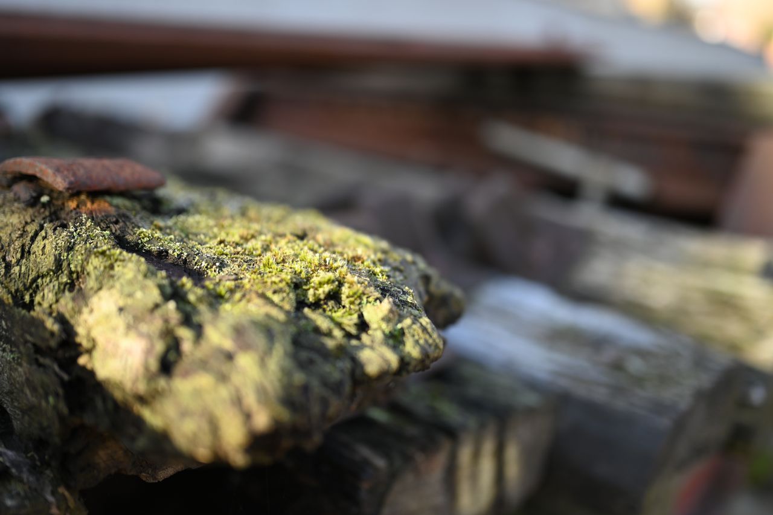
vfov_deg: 37.8
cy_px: 258
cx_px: 386
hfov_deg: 54.5
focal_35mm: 35
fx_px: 751
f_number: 1.2
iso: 100
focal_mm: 35
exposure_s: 1/1000
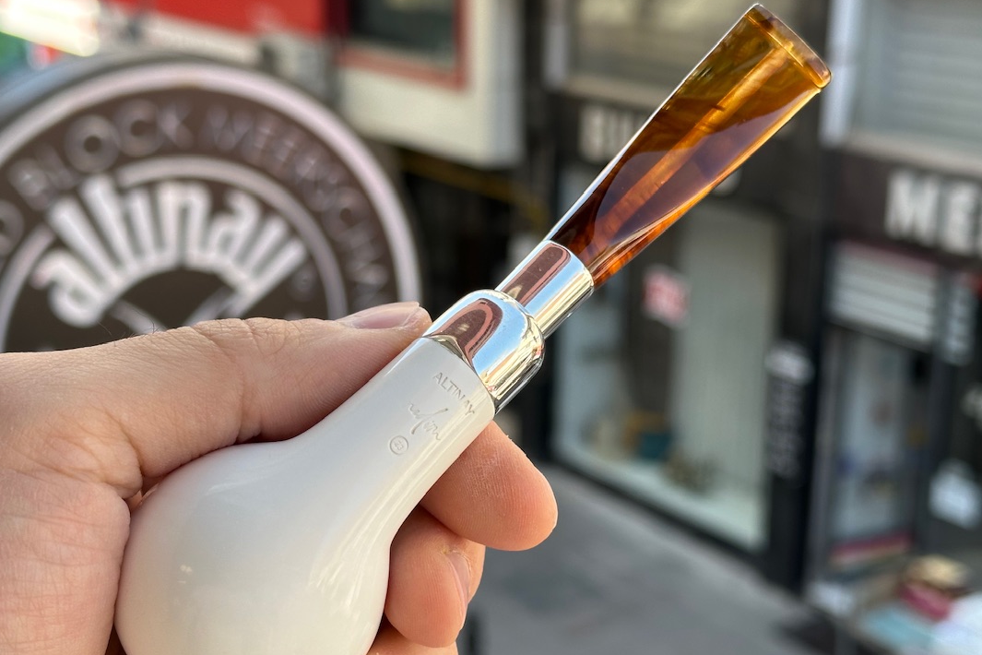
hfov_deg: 33.4
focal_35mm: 60
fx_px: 1637
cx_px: 472
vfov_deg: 22.6
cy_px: 377
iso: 64
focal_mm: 6.86
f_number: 1.78
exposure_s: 1/506
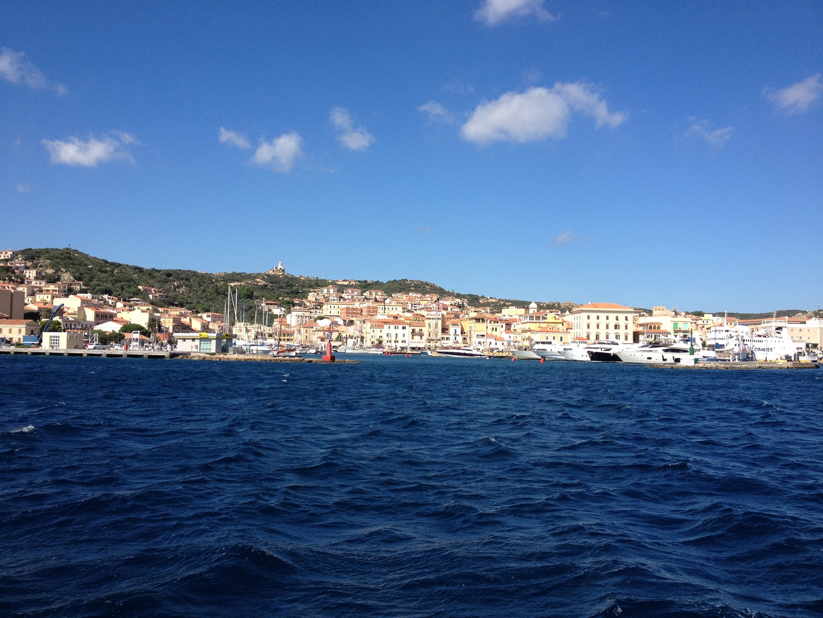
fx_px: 832
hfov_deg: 52.6
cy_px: 309
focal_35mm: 35
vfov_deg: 40.7
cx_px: 412
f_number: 2.4
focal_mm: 4.28
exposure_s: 1/1727
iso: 64
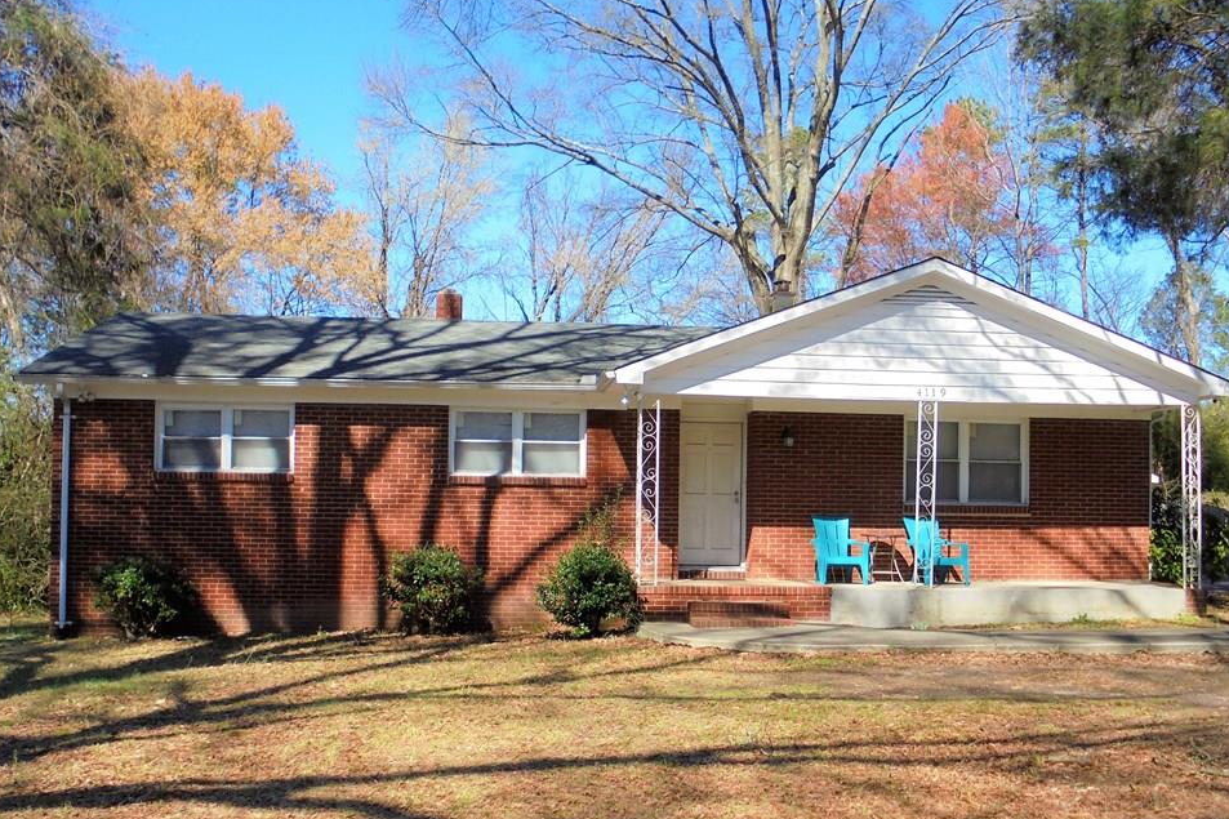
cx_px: 615
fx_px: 1297
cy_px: 477
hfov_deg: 50.7
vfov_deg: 35.0
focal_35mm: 38
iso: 100
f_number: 4
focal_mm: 6.1
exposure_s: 1/500
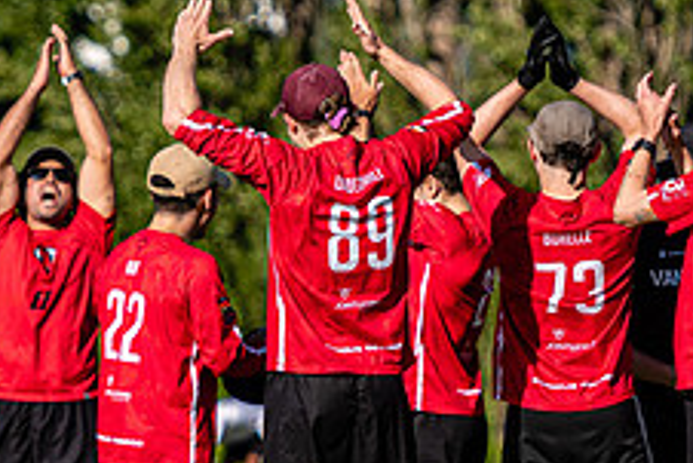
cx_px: 475
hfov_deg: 3.6
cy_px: 336
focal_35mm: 578
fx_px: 11133
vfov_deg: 2.4
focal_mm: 150
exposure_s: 1/2000
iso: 100
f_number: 3.2
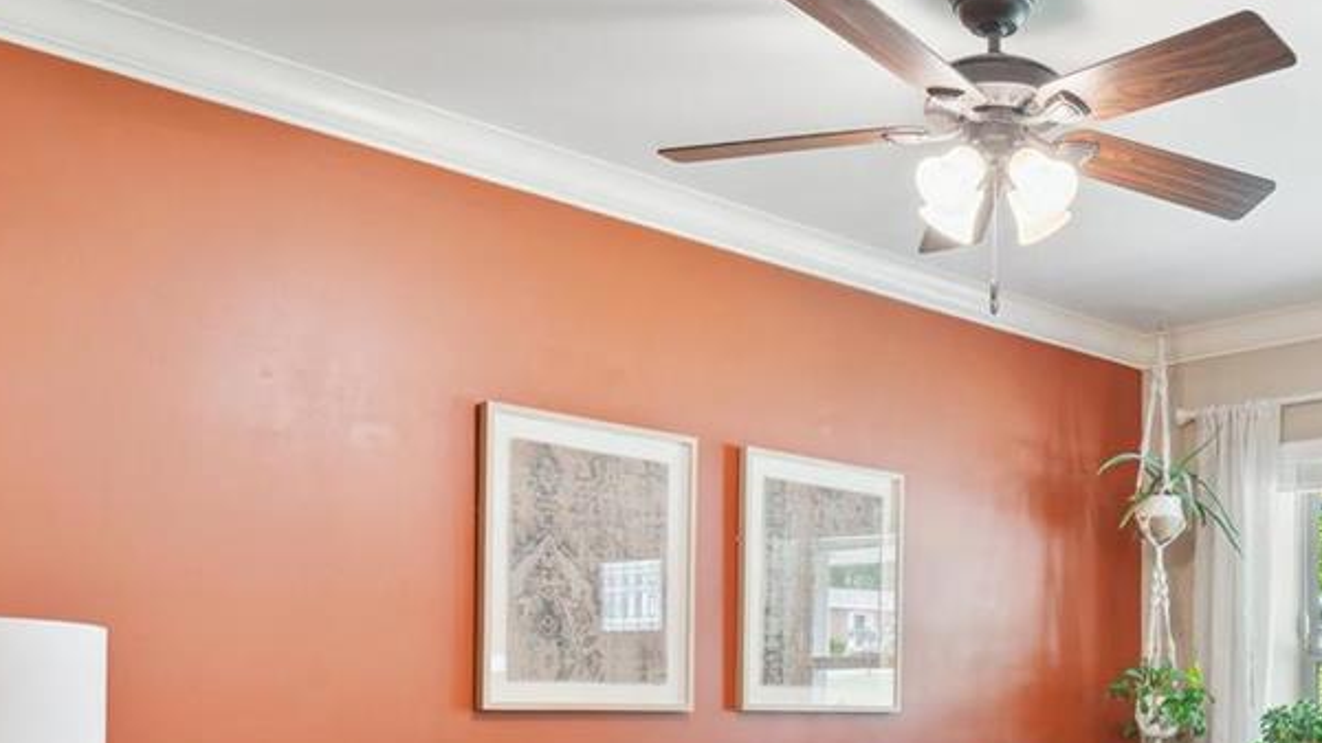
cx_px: 1100
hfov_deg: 48.0
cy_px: 676
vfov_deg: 29.1
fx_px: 1367
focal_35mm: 39
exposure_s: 1/3.33
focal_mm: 14
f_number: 8
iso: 200
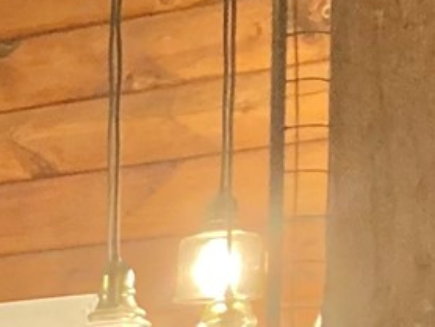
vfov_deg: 6.8
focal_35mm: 206
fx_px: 2591
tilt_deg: -4.8
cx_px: -1012
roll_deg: +0.8
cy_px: 828
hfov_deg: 7.8
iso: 250
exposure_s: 1/40
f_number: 1.8
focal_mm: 3.99
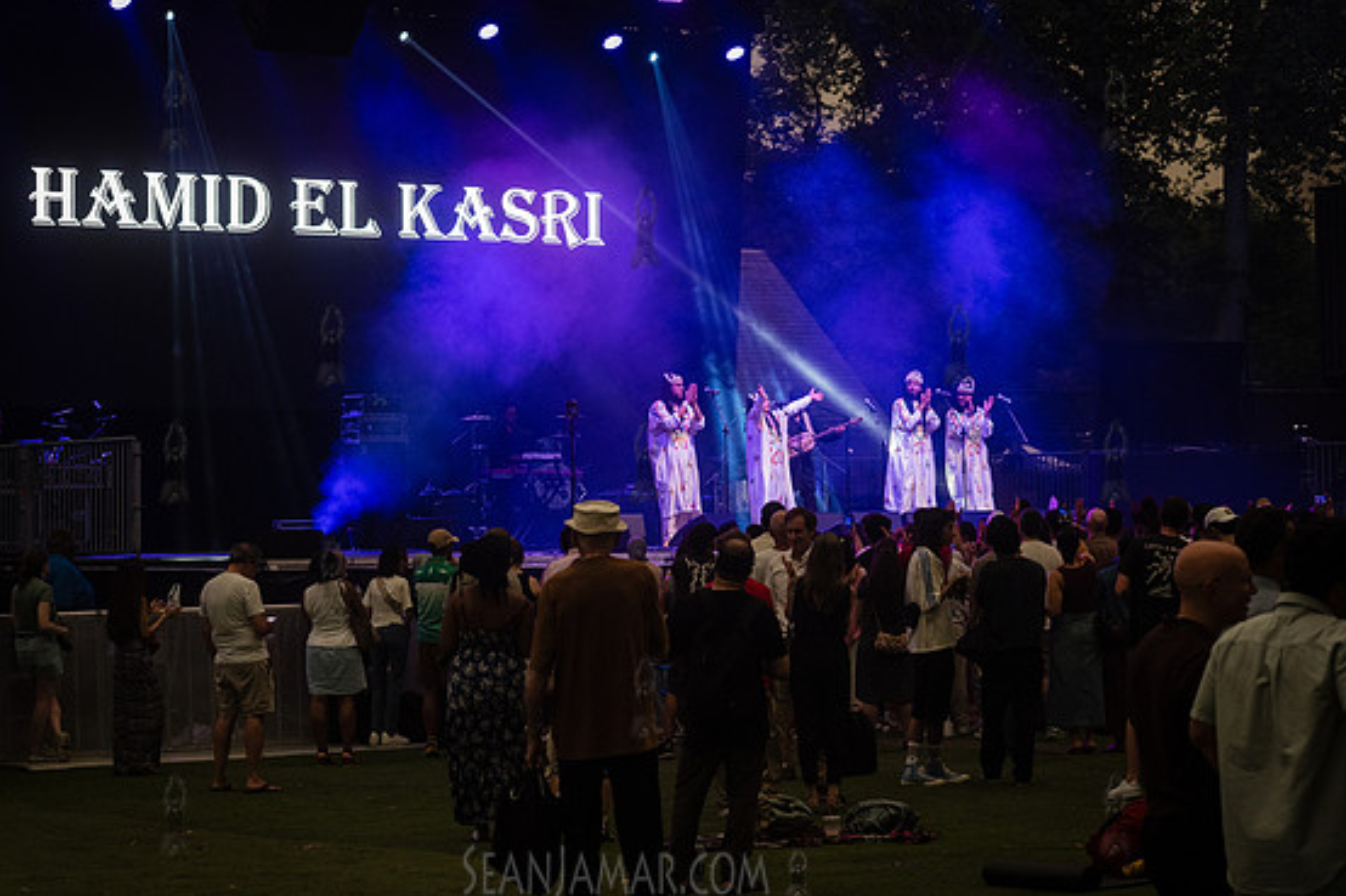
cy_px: 460
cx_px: 644
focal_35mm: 95
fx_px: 3551
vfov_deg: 14.4
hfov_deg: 21.5
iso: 2500
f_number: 5
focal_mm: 86
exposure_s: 1/320
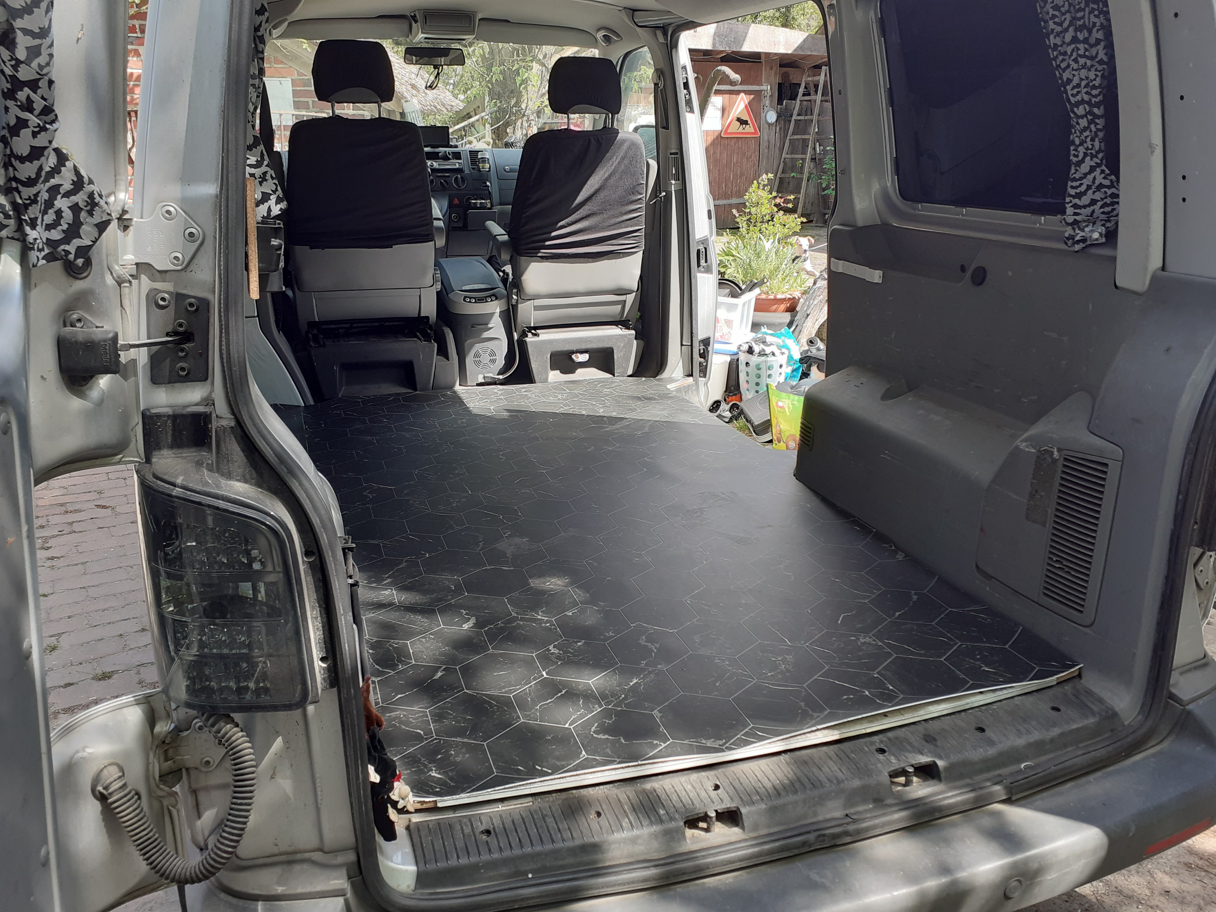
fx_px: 948
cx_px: 608
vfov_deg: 51.4
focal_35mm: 27
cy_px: 456
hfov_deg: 65.3
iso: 40
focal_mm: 3.6
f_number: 1.9
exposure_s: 1/162
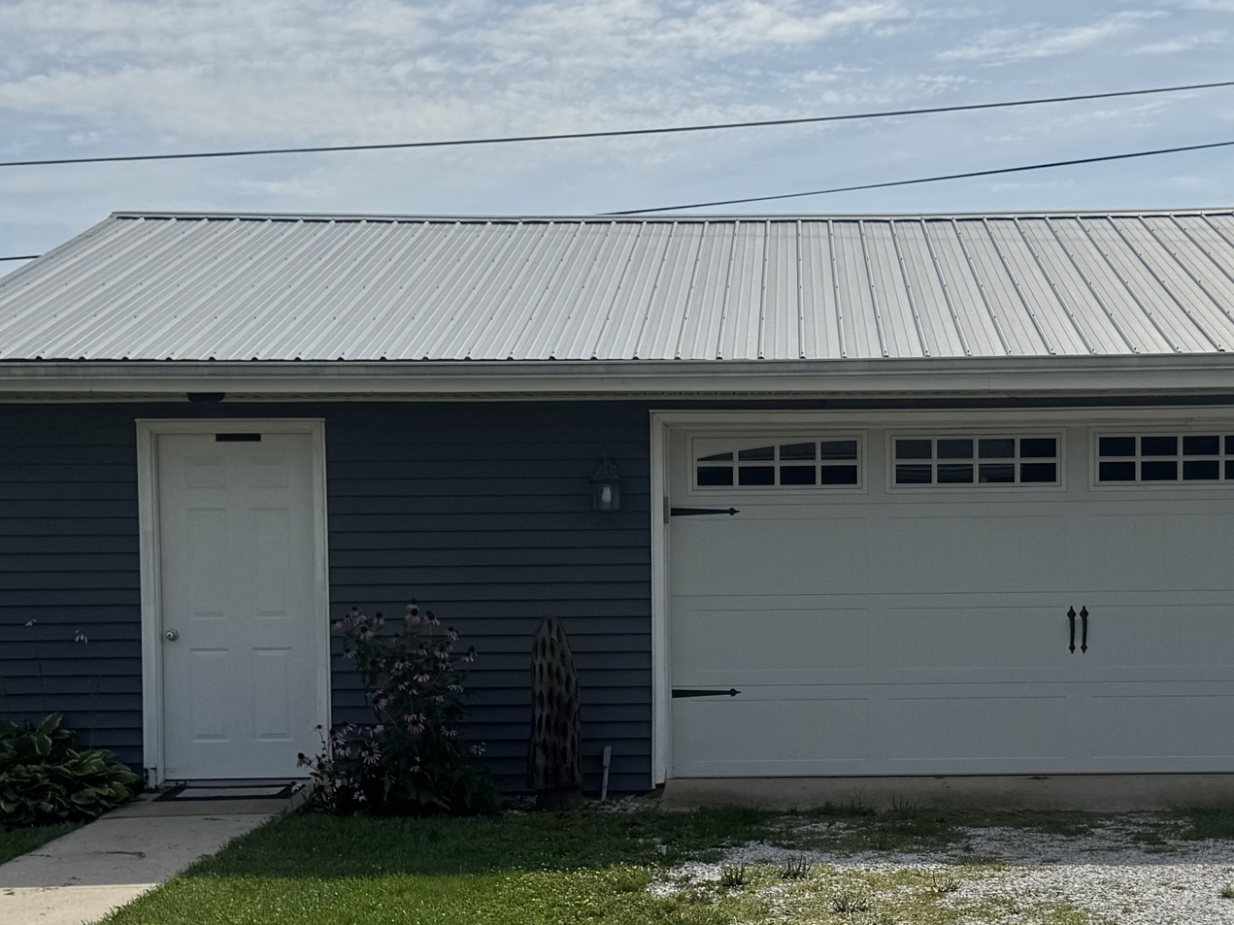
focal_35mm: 58
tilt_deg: -2.2
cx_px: 801
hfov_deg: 33.0
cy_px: 615
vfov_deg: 25.1
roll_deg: +0.5
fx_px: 2067
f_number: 1.78
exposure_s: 1/12346
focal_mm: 6.76
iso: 80
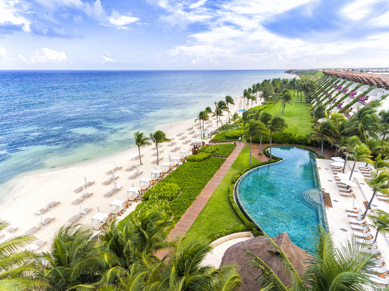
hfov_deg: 81.8
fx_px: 225
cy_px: 146
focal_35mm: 20
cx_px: 194
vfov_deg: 66.0
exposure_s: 1/200
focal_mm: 3.61
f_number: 2.8
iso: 100
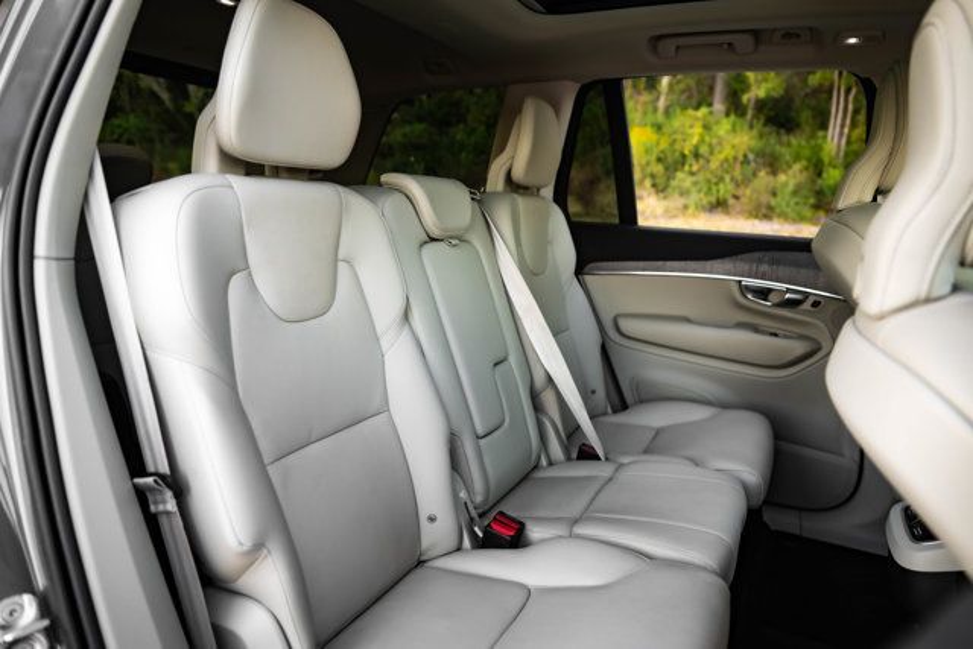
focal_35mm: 24
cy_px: 324
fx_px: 649
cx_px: 486
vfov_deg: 53.2
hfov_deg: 73.7
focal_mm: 24
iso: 640
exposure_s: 1/320
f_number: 2.8
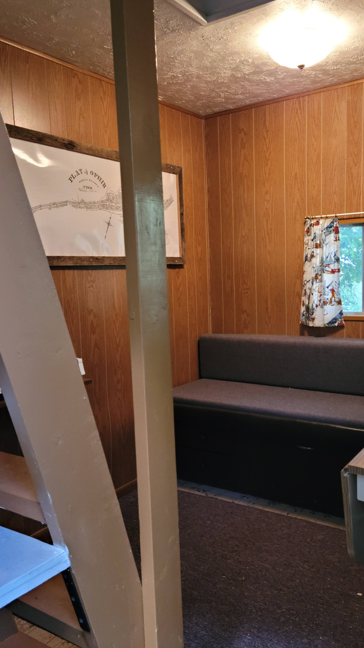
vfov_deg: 62.6
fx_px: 532
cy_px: 319
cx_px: 224
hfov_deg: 37.6
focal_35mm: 31
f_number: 2
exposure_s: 1/40
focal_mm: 5.9
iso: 400
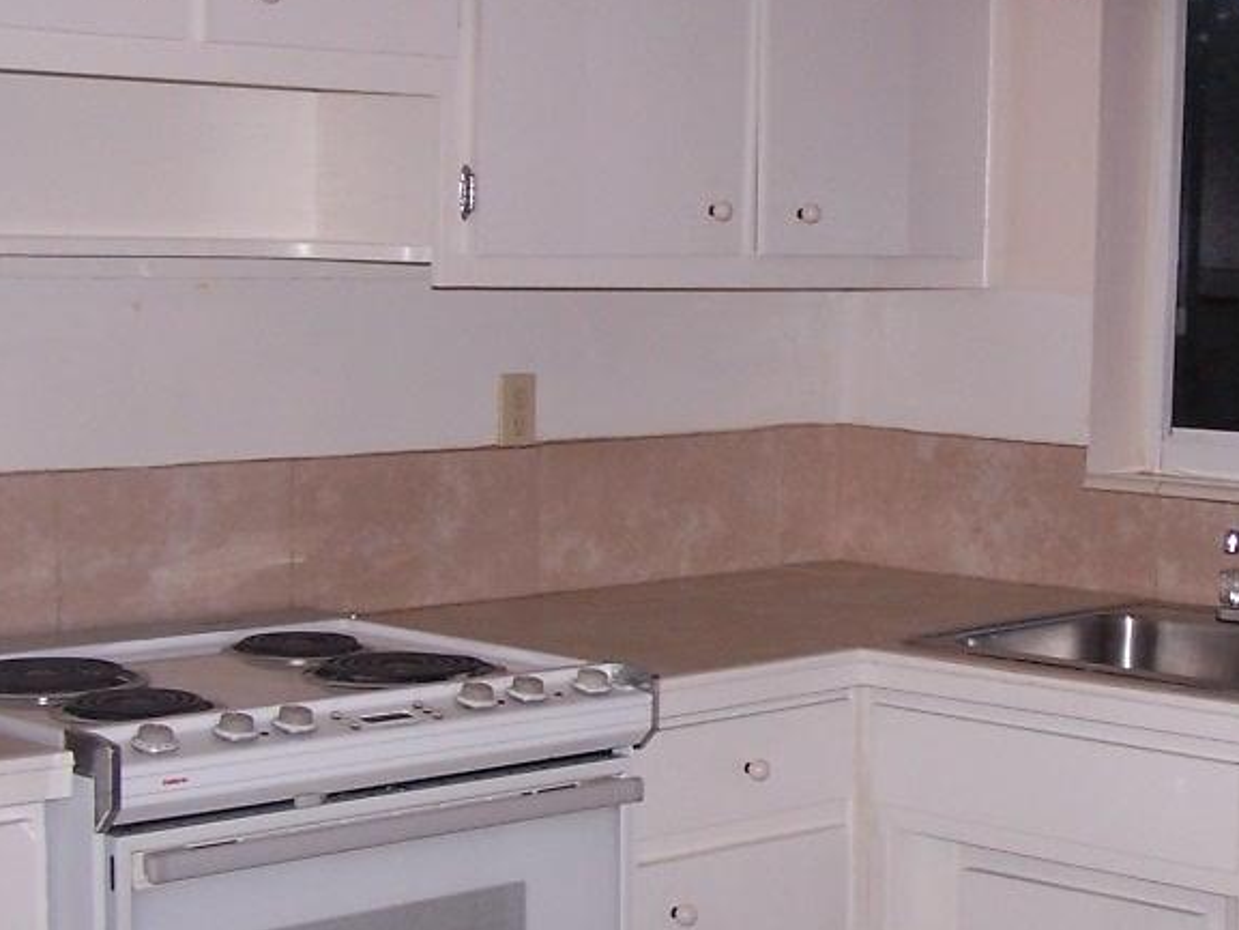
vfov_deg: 18.7
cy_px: 539
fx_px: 2828
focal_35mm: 79
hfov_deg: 24.3
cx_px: 1007
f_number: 2.8
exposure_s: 1/60
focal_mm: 6.3
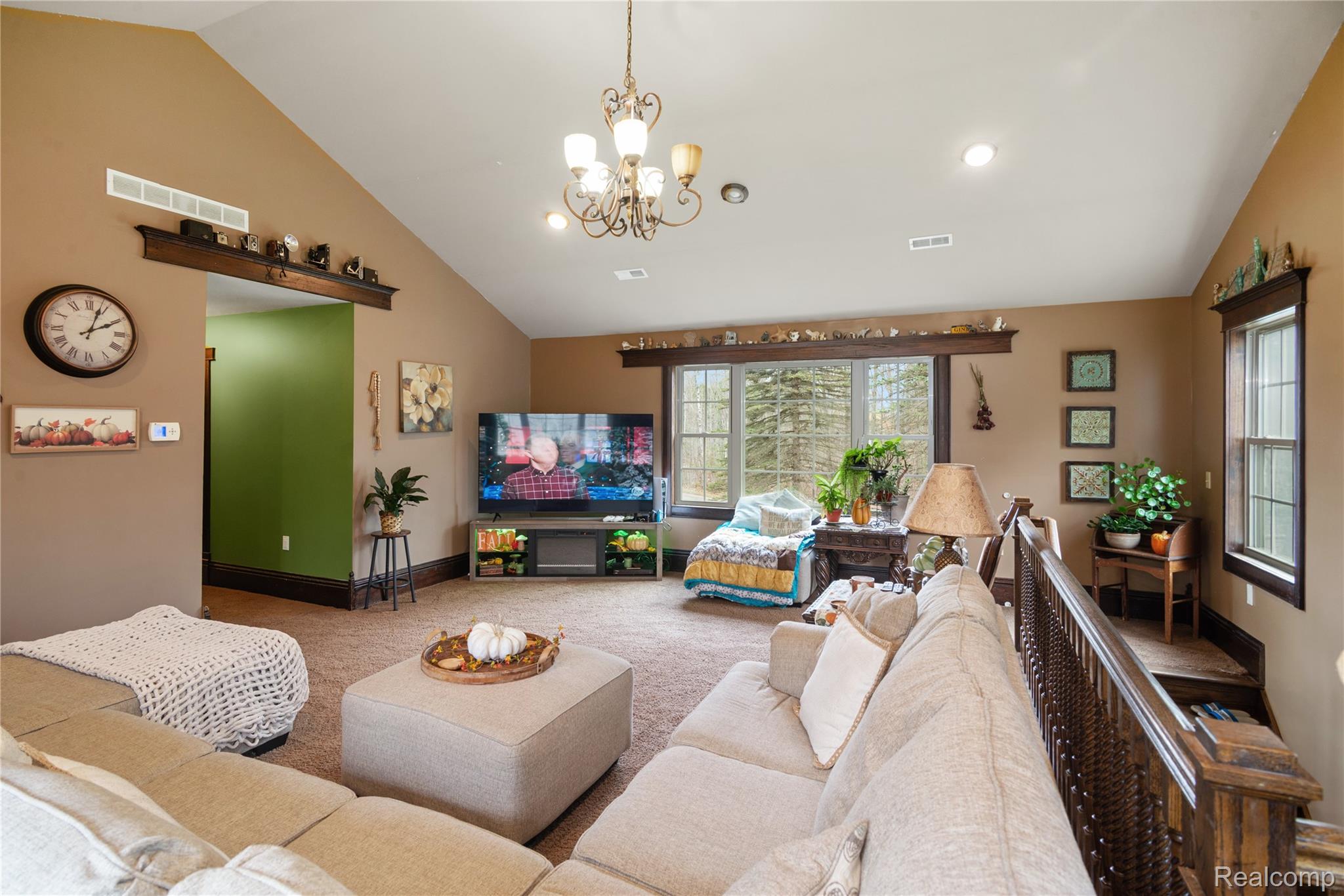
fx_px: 1120
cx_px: 672
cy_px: 448
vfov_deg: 43.6
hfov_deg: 61.9
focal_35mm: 30
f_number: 9
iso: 320
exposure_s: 1/2.5
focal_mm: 30
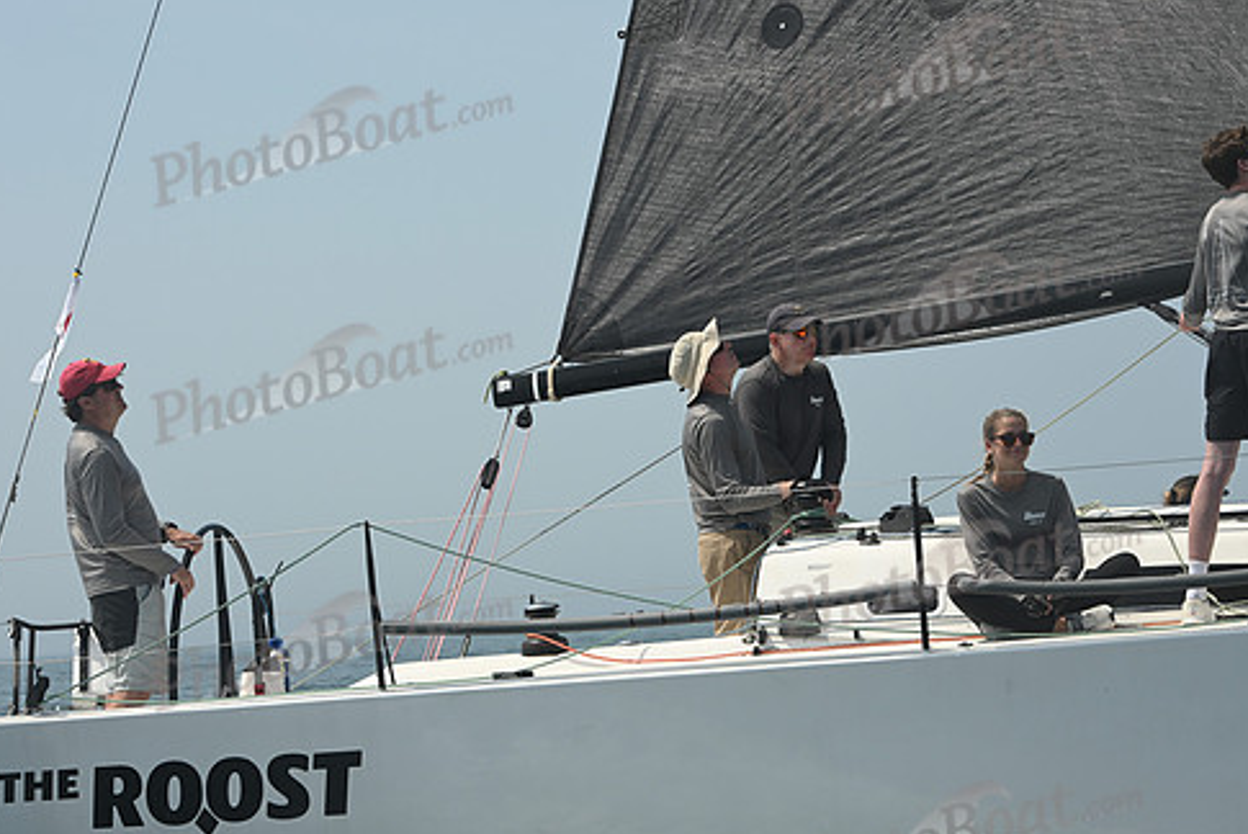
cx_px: 648
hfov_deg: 16.8
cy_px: 475
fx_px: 4232
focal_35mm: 122
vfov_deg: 11.2
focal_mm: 102
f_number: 8
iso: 320
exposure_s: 1/1250
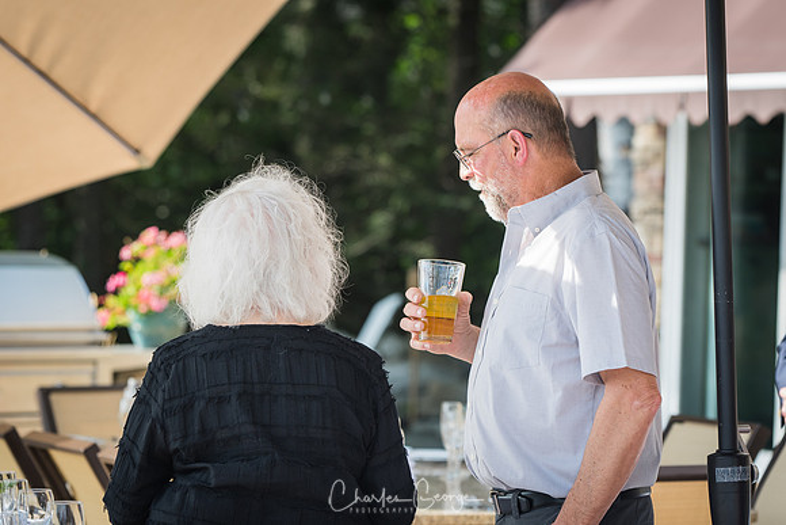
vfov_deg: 7.5
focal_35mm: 183
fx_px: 3996
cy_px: 262
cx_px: 393
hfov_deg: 11.2
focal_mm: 122
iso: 200
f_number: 4
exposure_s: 1/640
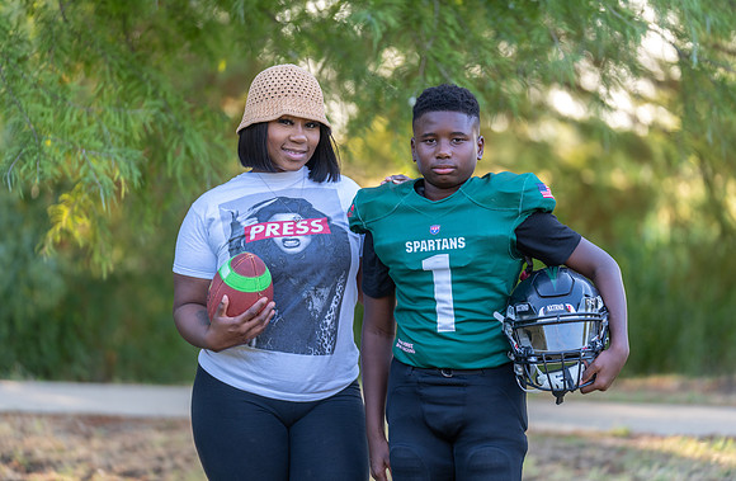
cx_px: 368
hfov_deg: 15.3
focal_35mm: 135
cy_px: 236
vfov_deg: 10.0
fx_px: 2738
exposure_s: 1/320
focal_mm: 134
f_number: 2.8
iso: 320
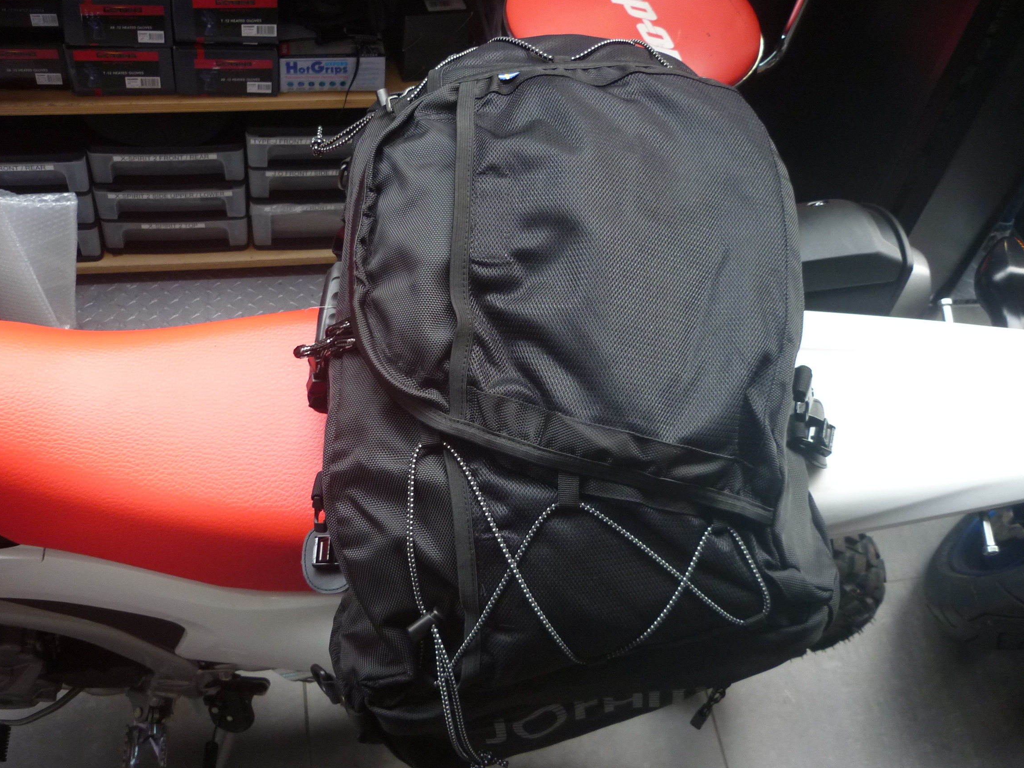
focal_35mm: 37
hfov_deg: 50.1
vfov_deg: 38.6
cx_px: 501
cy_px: 356
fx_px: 1094
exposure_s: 1/30
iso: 160
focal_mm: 5.5
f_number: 2.8
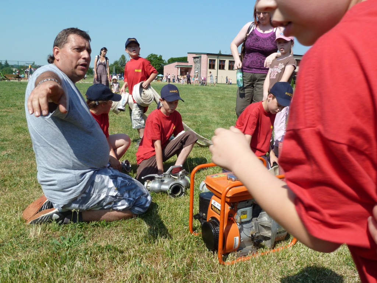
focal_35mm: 30
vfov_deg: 46.8
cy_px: 142
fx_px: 327
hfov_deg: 60.0
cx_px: 188
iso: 80
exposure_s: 1/500
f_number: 4
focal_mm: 5
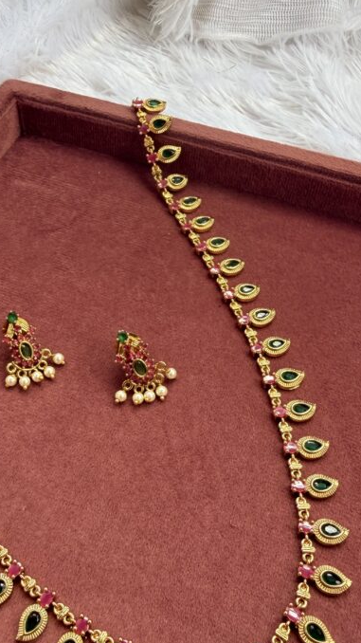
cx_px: 137
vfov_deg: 54.8
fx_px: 613
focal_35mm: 36
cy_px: 394
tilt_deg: -55.2
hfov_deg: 32.7
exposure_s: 1/121
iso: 80
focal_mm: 2.22
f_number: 2.2
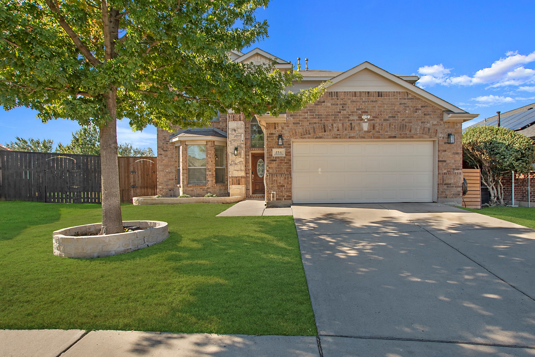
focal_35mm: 17
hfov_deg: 93.0
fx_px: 253
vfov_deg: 70.4
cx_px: 293
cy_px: 186
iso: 100
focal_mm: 10
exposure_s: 1/800
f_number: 5.6
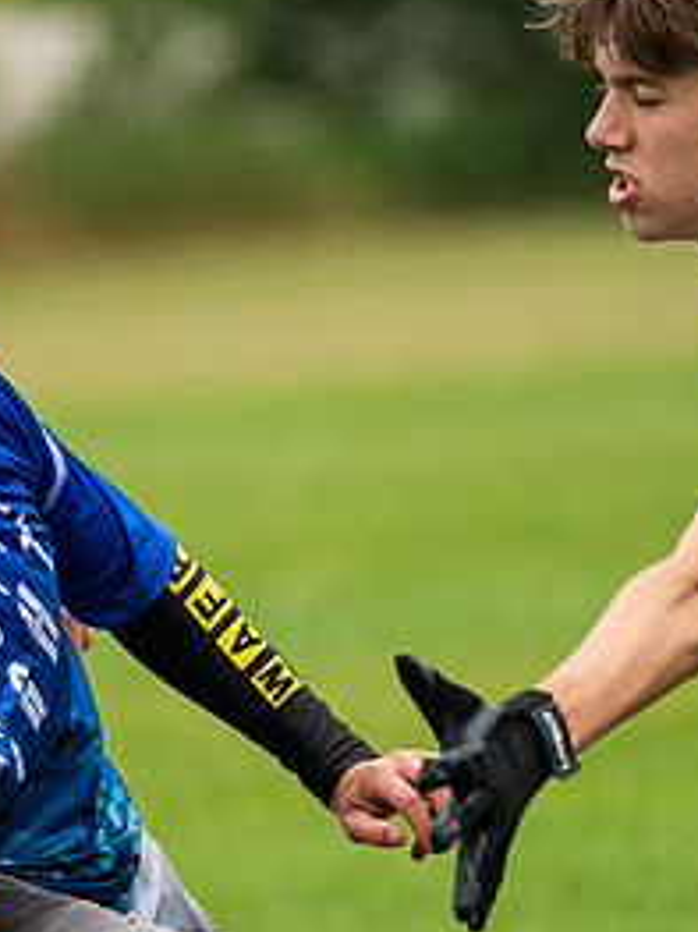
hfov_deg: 1.3
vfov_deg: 1.8
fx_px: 29867
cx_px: 265
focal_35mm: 1110
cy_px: 716
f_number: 4
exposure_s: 1/2000
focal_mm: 300
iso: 1600
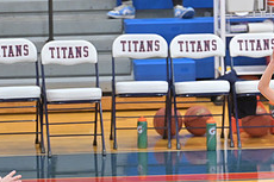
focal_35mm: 505
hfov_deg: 4.1
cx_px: 320
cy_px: 124
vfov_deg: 2.7
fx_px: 3841
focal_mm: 200
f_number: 4
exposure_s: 1/400
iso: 3600
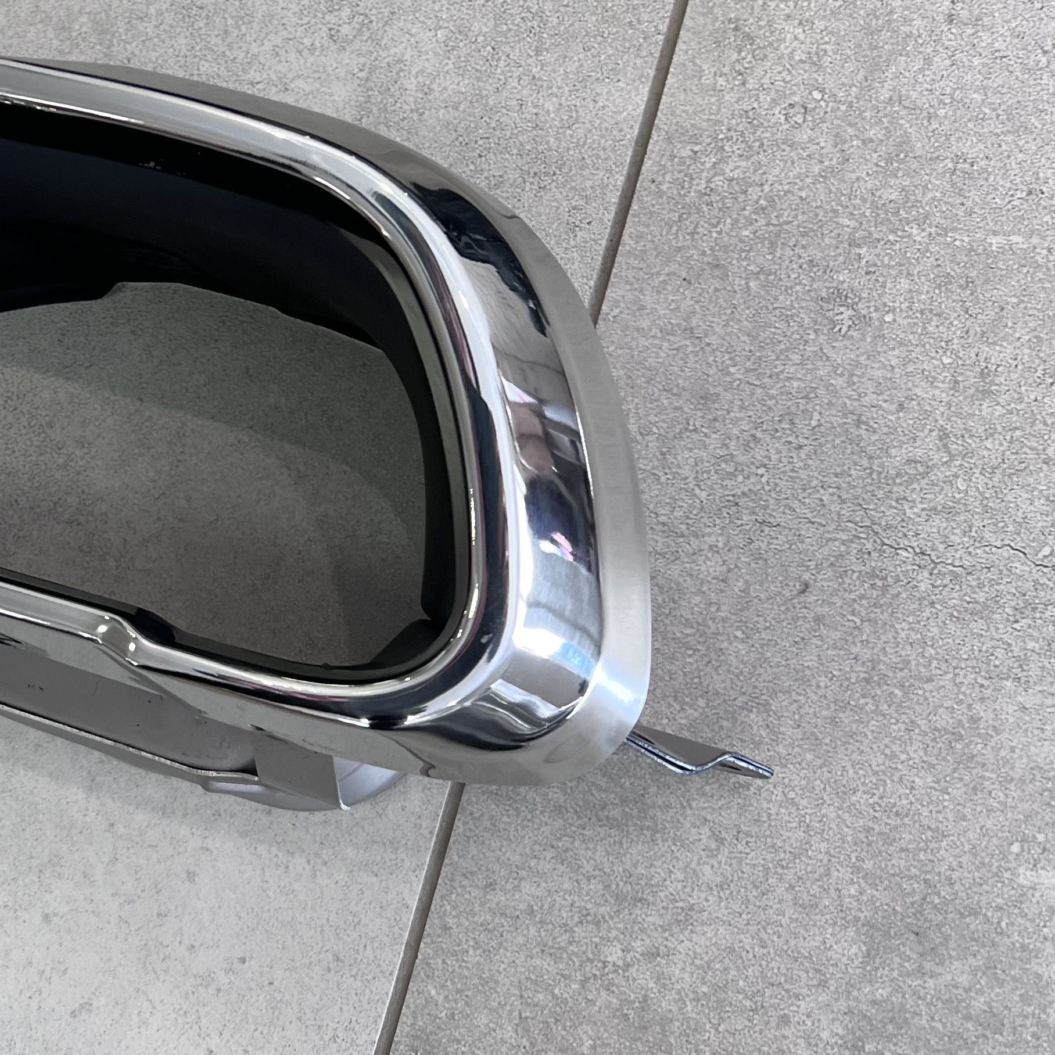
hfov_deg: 31.0
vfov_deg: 33.3
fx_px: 1759
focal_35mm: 51
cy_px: 456
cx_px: 8
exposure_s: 1/115
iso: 125
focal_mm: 5.7
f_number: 1.5
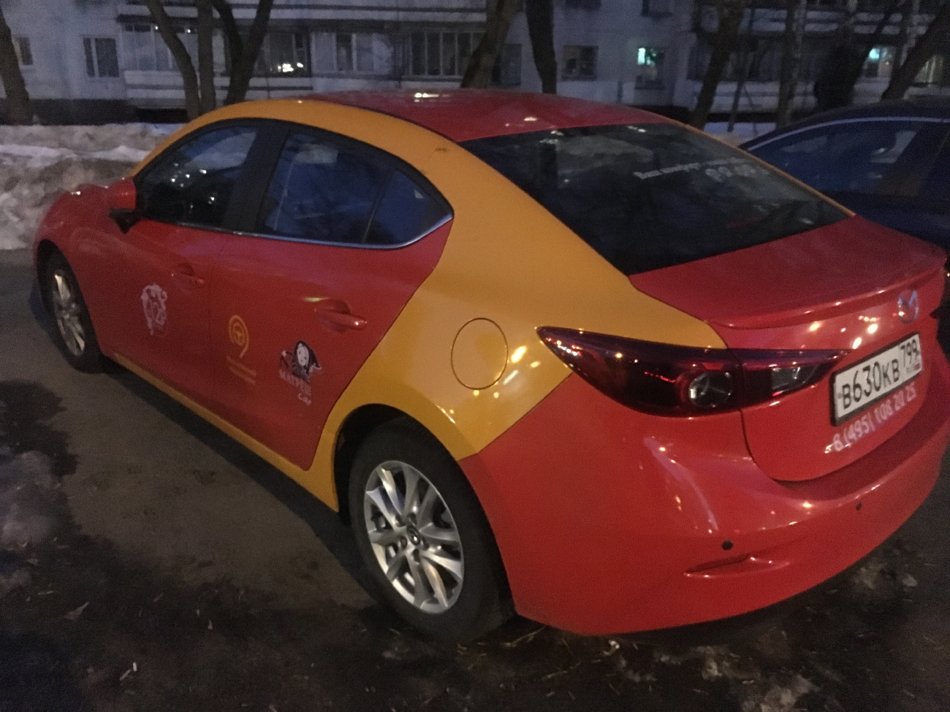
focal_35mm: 29
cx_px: 475
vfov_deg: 48.2
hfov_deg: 61.7
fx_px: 796
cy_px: 356
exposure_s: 1/17
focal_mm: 4.15
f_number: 2.2
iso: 2000
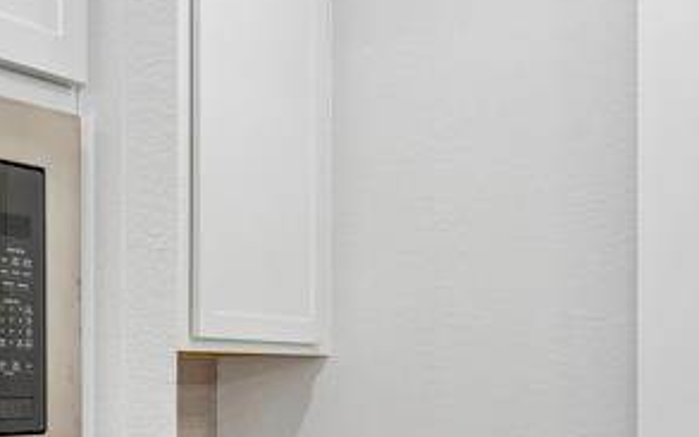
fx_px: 1086
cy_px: 377
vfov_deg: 22.3
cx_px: -43
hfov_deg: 32.1
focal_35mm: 57
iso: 400
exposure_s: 1/20
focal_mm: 16
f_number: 8
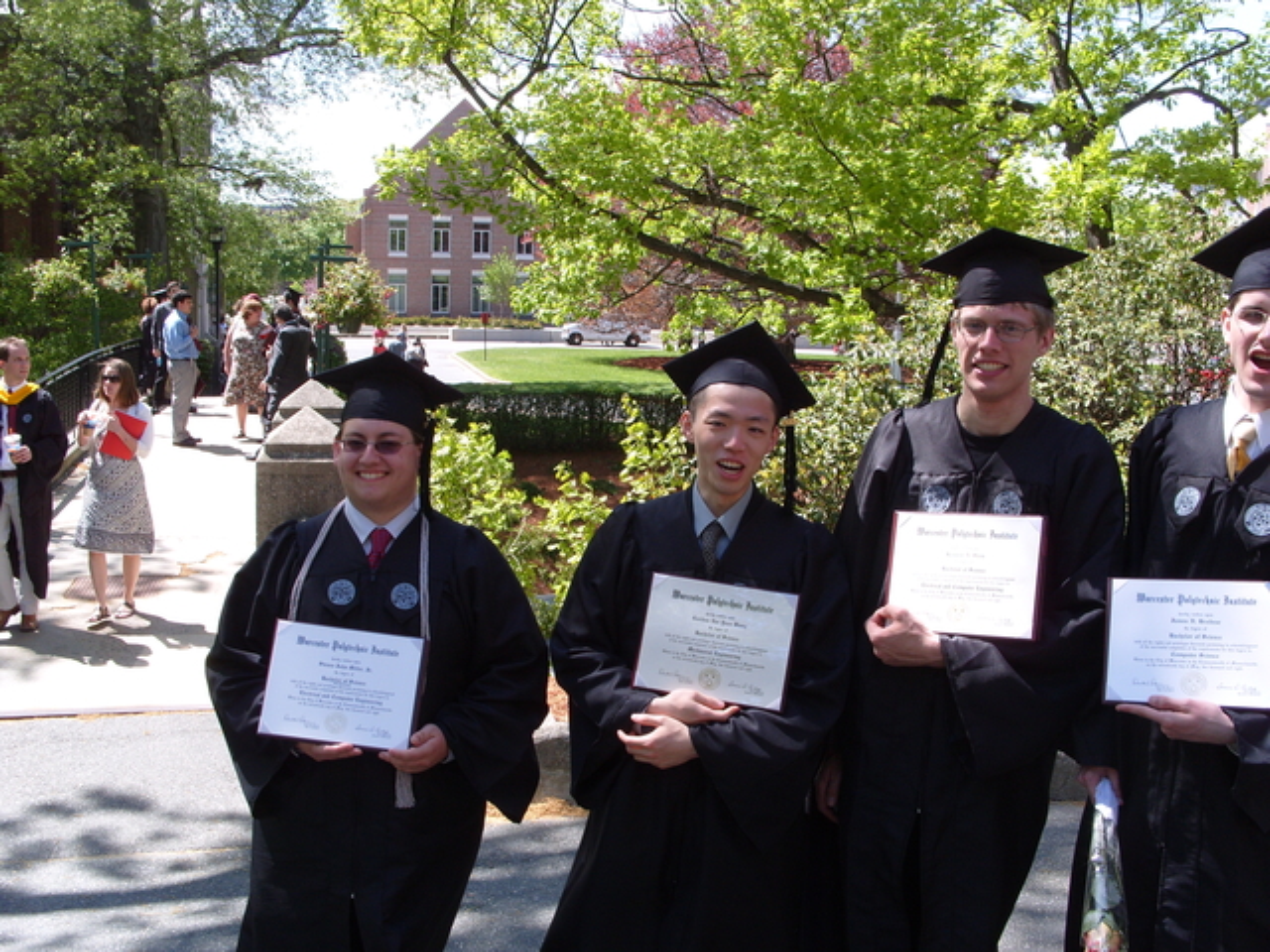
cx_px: 635
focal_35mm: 35
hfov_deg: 52.6
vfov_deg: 40.7
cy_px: 476
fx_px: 1284
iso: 80
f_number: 4.8
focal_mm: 7.8
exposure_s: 1/250
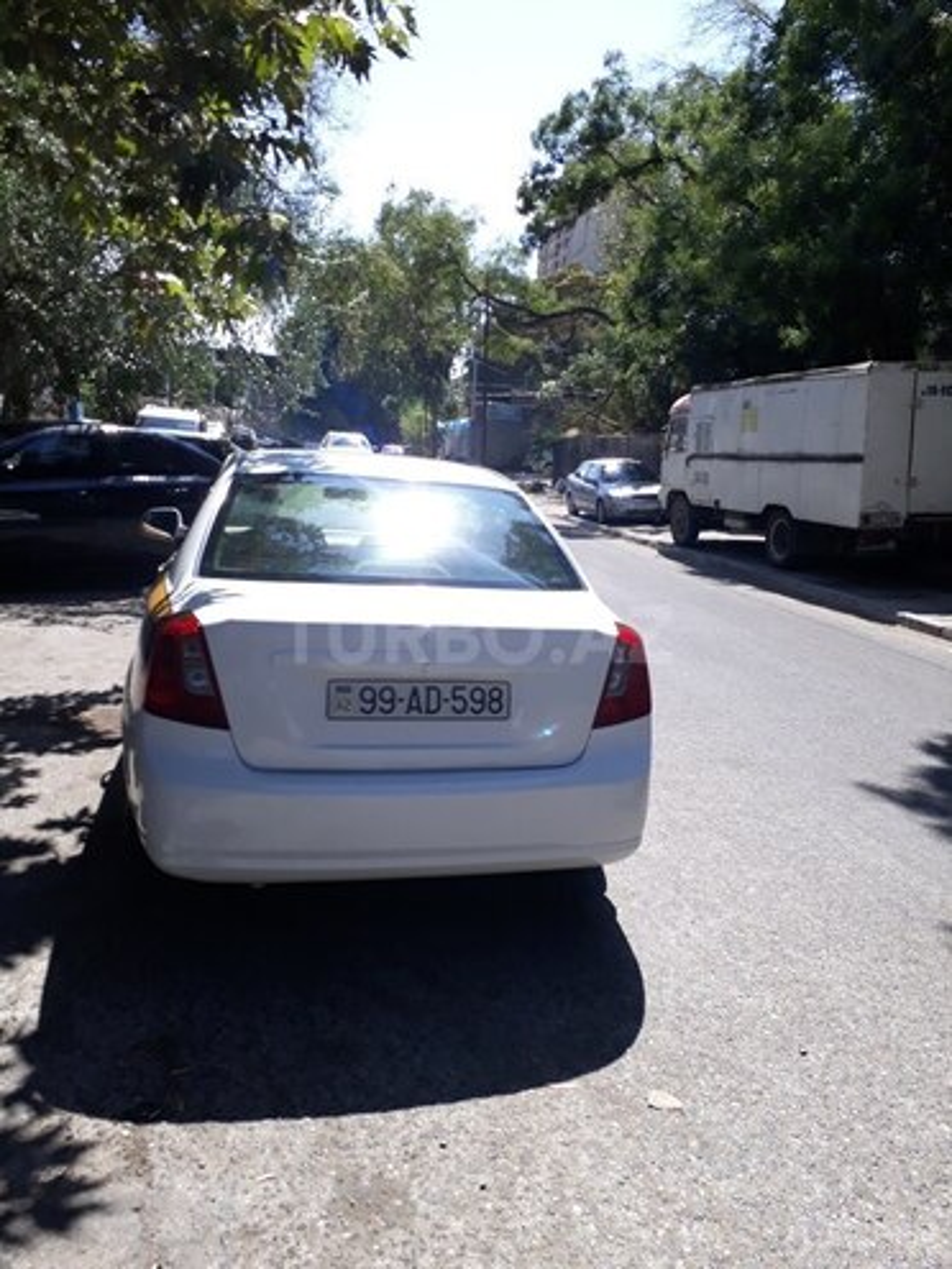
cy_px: 634
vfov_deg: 65.3
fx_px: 990
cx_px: 476
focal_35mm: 27
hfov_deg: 51.4
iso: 40
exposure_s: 1/859
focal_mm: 3.6
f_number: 1.9
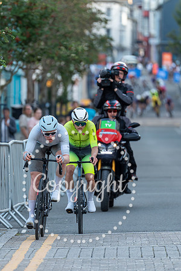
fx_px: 2667
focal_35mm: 354
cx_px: 49
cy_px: 156
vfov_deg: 5.8
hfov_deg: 3.9
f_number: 3.2
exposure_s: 1/800
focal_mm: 200
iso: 640
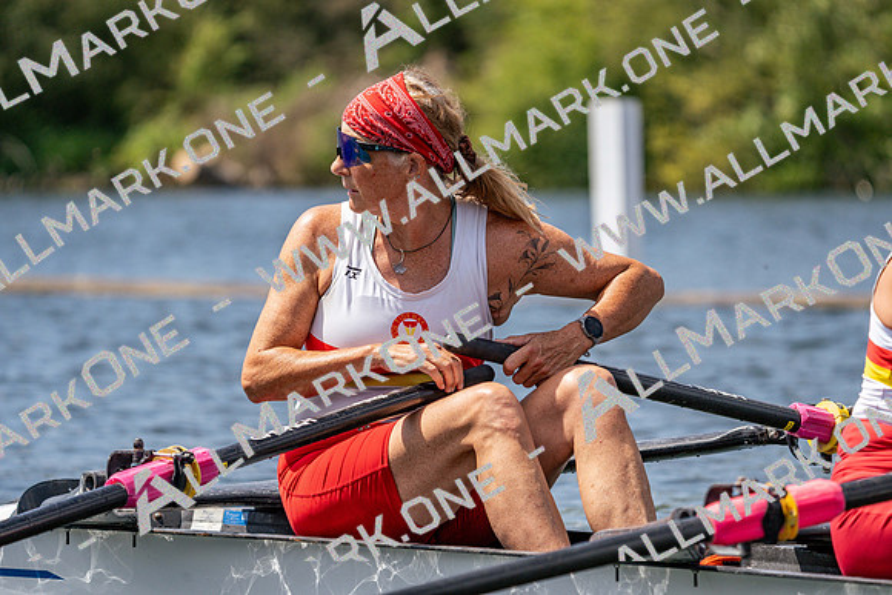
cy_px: 298
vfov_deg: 5.0
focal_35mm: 275
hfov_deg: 7.5
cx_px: 446
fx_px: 6815
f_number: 5.6
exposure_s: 1/2000
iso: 250
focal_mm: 275
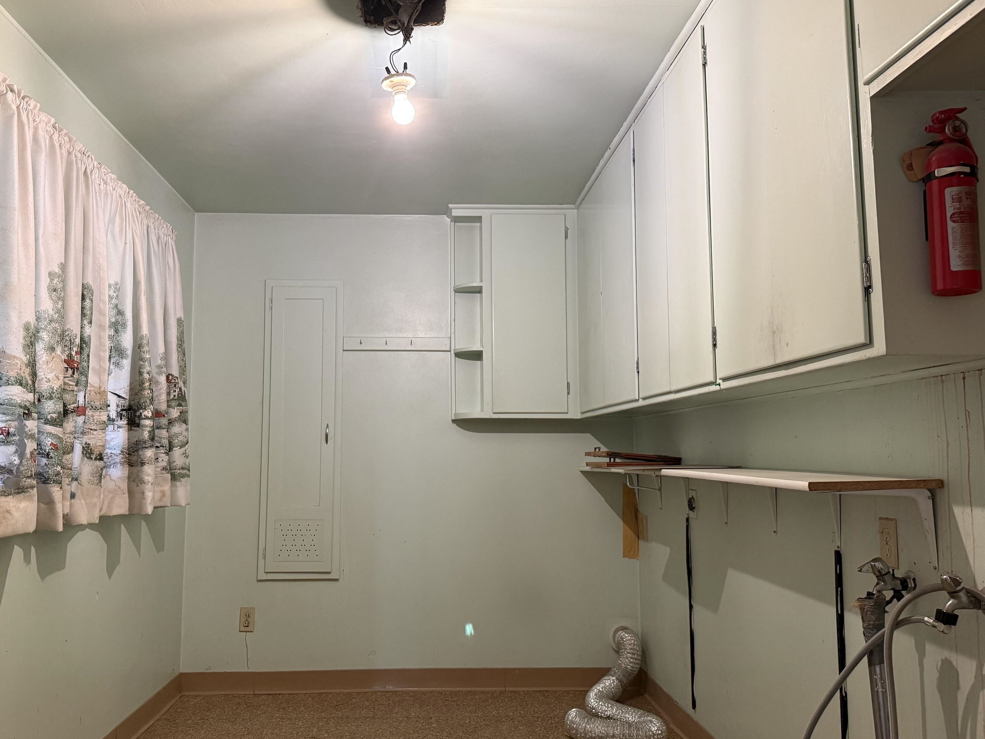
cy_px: 375
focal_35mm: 29
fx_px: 825
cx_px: 440
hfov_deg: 61.5
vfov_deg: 48.2
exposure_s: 1/60
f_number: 1.78
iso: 320
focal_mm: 6.76
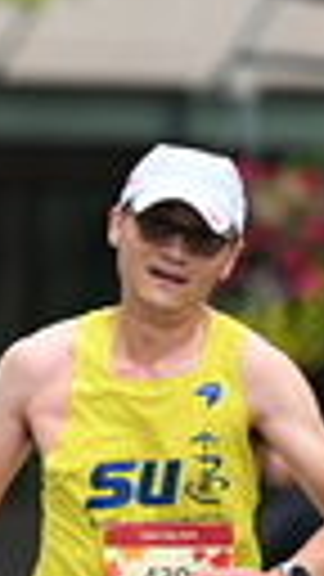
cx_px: -254
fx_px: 13746
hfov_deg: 1.3
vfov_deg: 2.4
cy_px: 374
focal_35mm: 900
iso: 640
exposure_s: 1/2000
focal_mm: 200
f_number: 2.8
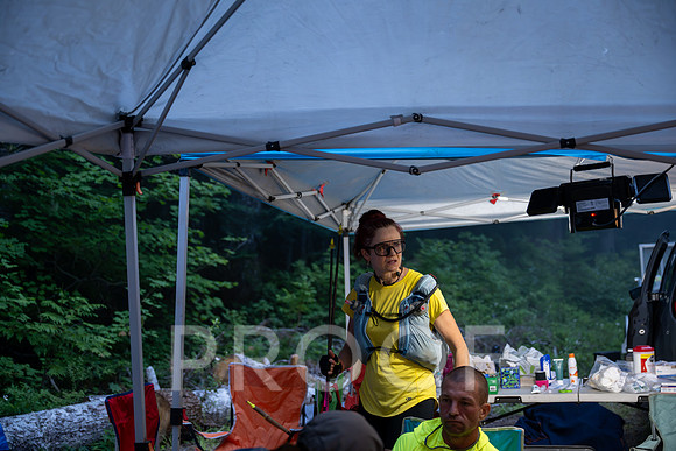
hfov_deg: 40.3
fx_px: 920
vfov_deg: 27.5
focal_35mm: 49
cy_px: 226
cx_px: 338
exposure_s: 1/160
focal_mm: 49
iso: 1250
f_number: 2.8
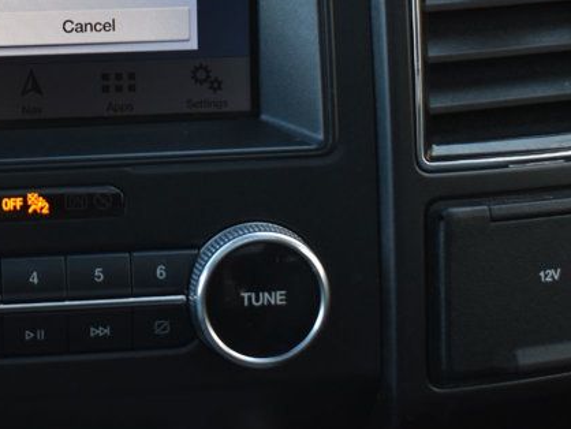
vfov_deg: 12.2
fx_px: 1981
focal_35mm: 120
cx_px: 70
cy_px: -4
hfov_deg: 16.2
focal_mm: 34
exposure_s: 1/100
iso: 400
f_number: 5
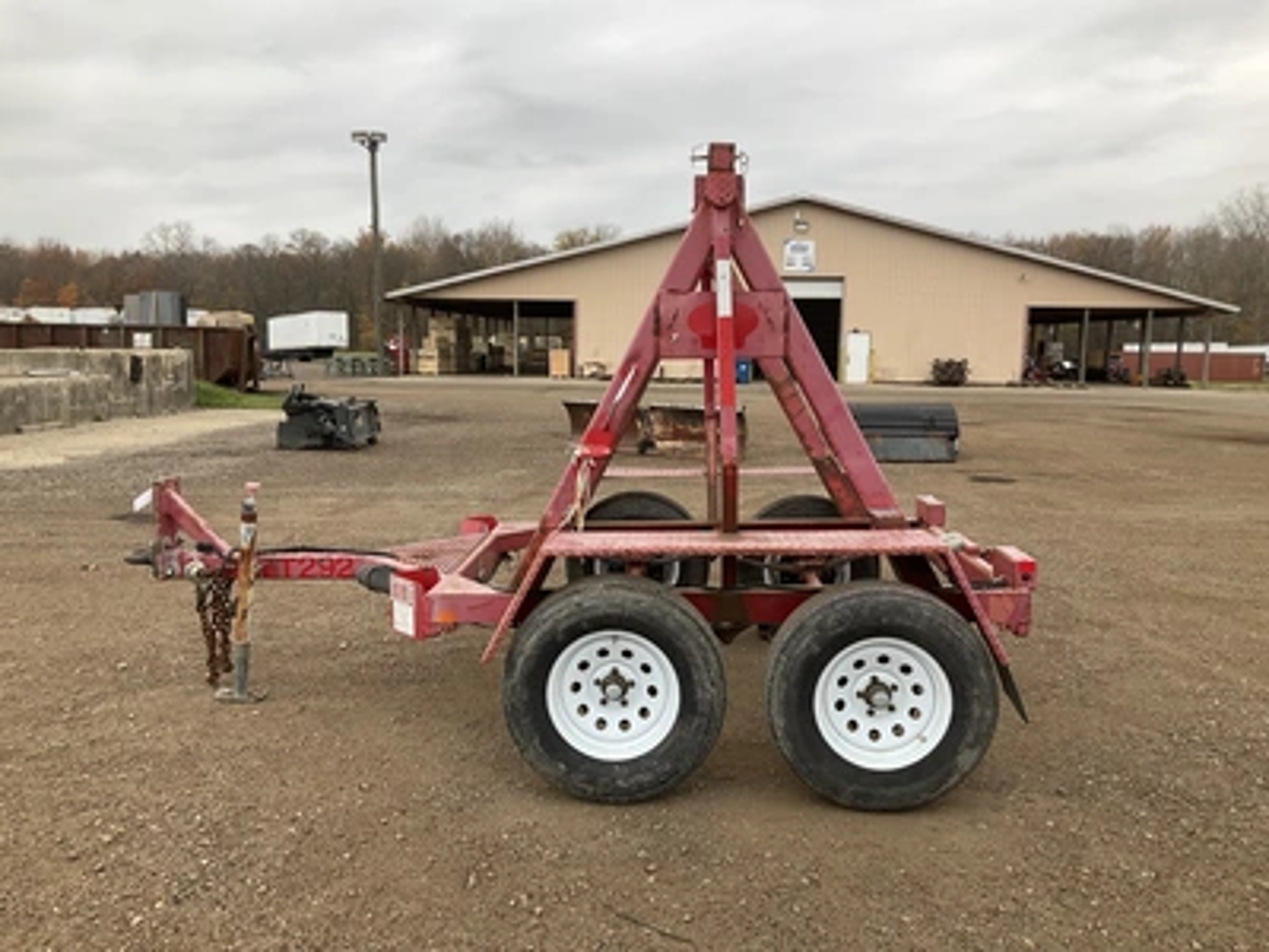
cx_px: 634
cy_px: 476
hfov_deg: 61.7
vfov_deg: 48.2
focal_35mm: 29
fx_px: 1063
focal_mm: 3
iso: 20
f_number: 1.8
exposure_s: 1/122
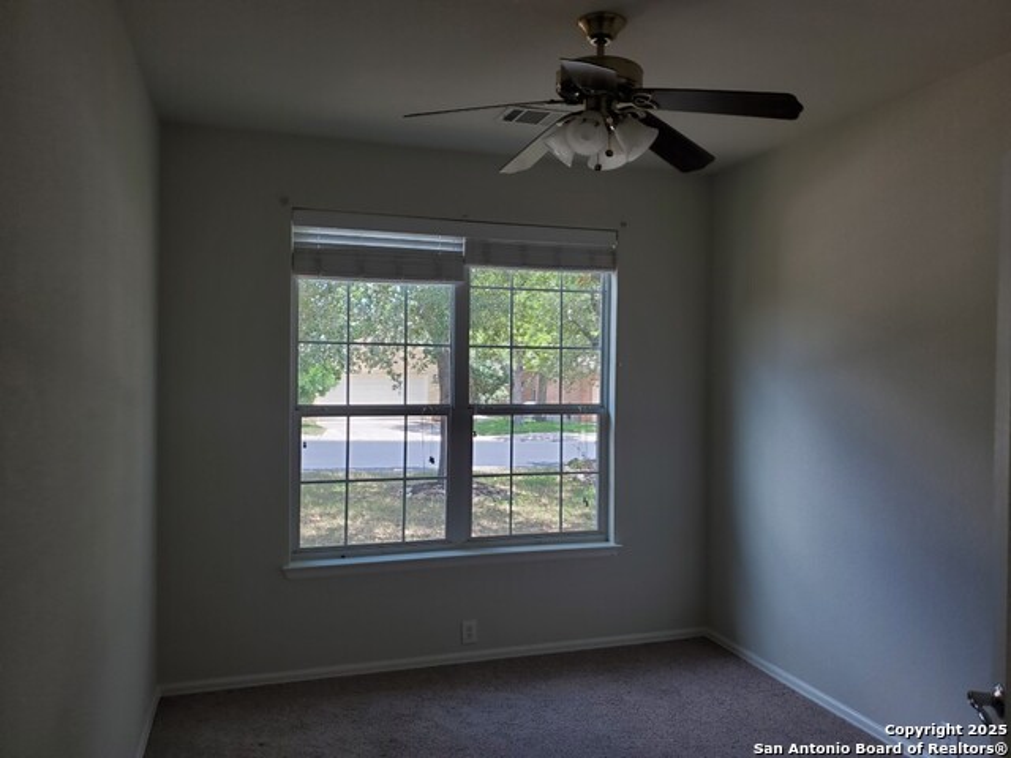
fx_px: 759
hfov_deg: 67.3
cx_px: 506
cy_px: 379
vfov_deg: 53.1
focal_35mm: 26
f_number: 1.5
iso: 50
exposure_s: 1/180
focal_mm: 4.3
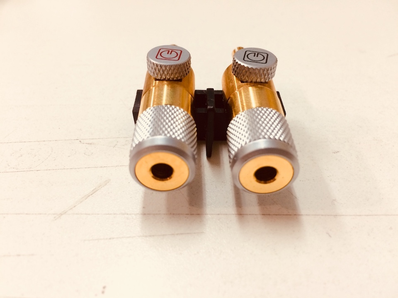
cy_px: 149
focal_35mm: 29
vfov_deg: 48.2
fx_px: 333
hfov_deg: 61.7
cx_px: 199
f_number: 2.2
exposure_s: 1/30
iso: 40
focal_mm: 4.15
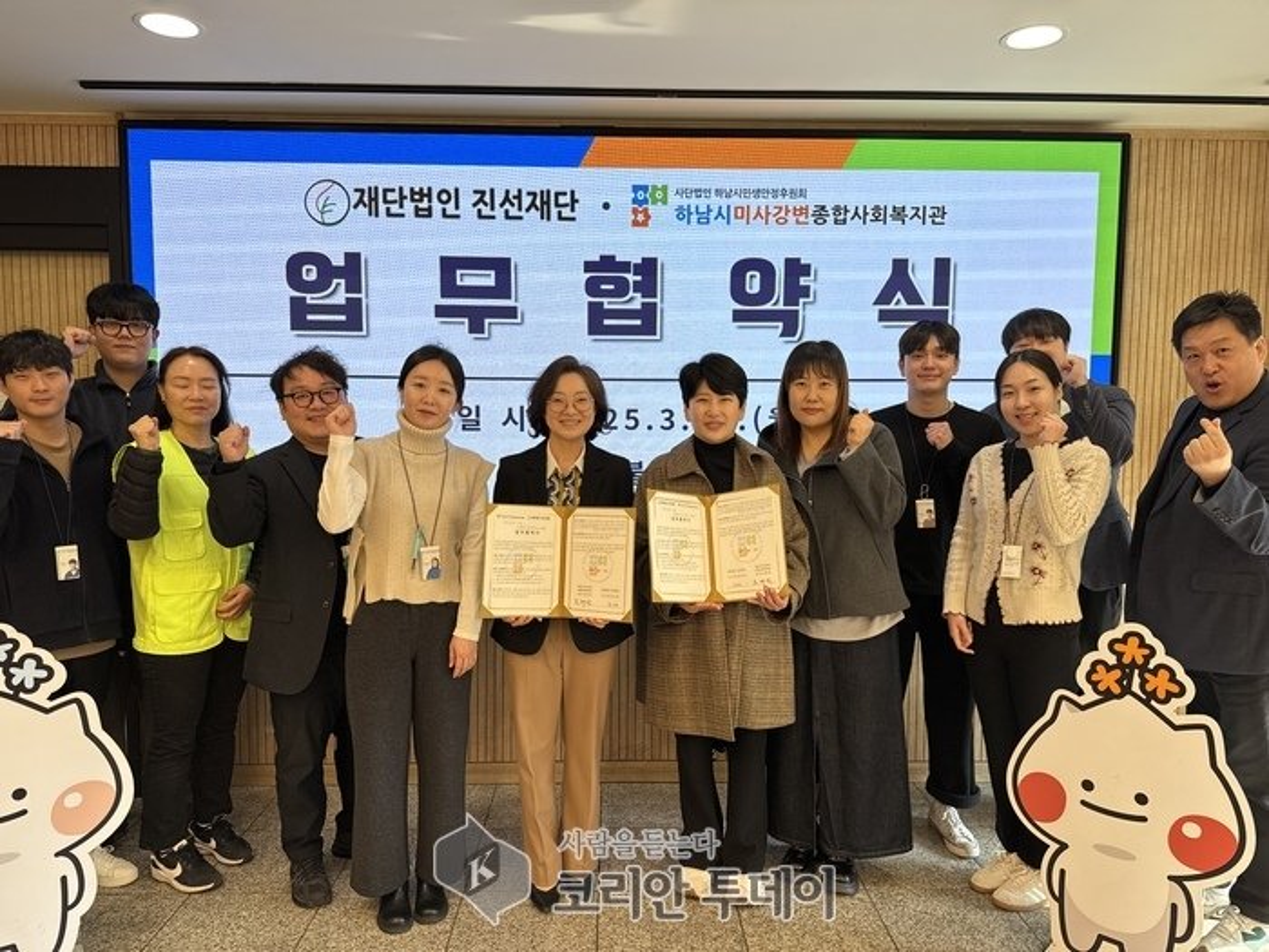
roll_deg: -0.1
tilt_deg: -4.2
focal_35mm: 24
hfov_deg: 71.6
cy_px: 476
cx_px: 634
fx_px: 880
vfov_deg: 56.8
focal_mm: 6.76
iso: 64
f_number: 1.78
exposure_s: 1/200
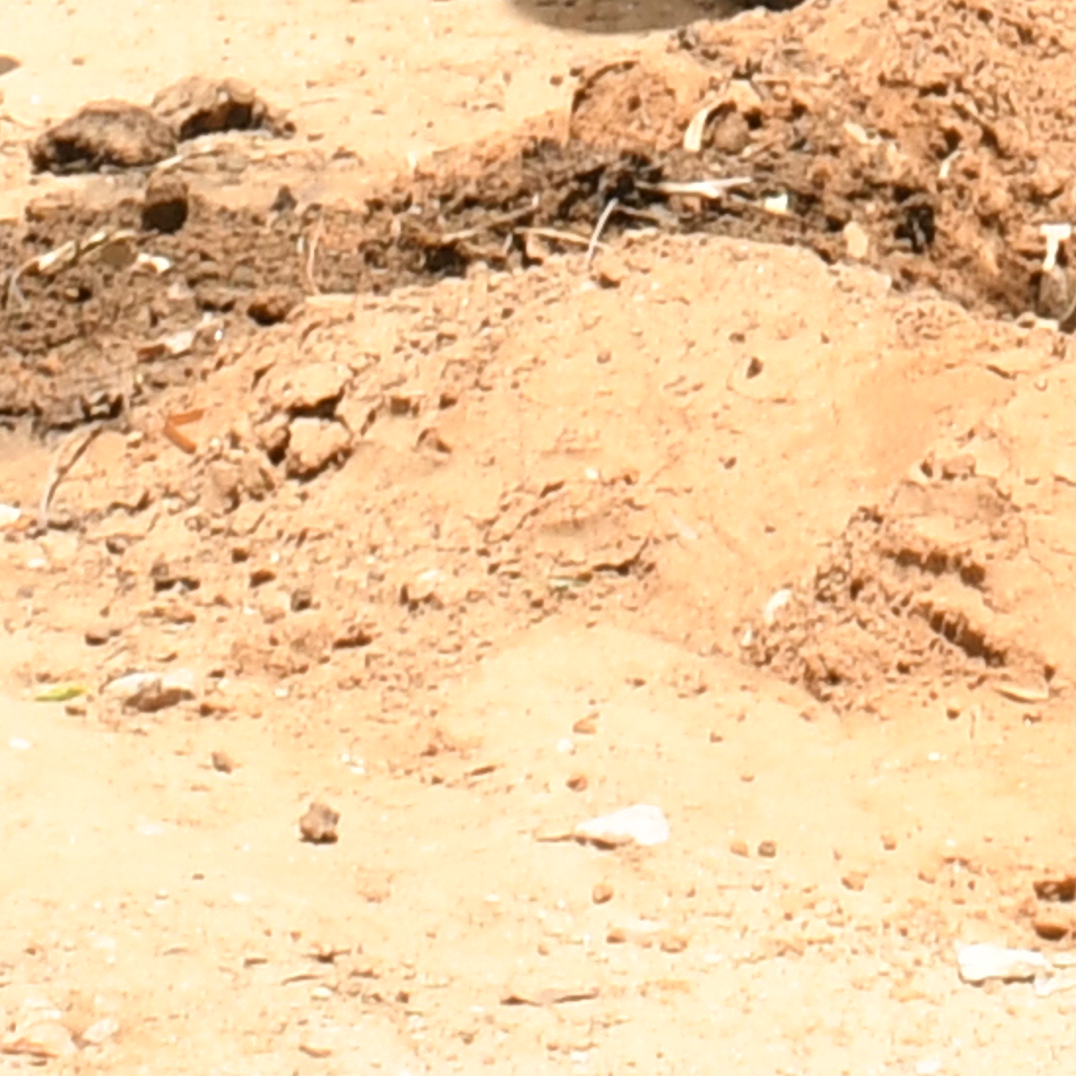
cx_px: 1410
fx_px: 9108
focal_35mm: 259
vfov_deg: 6.3
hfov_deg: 6.7
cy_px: -2058
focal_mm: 20
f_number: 9
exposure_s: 1/160
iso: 200
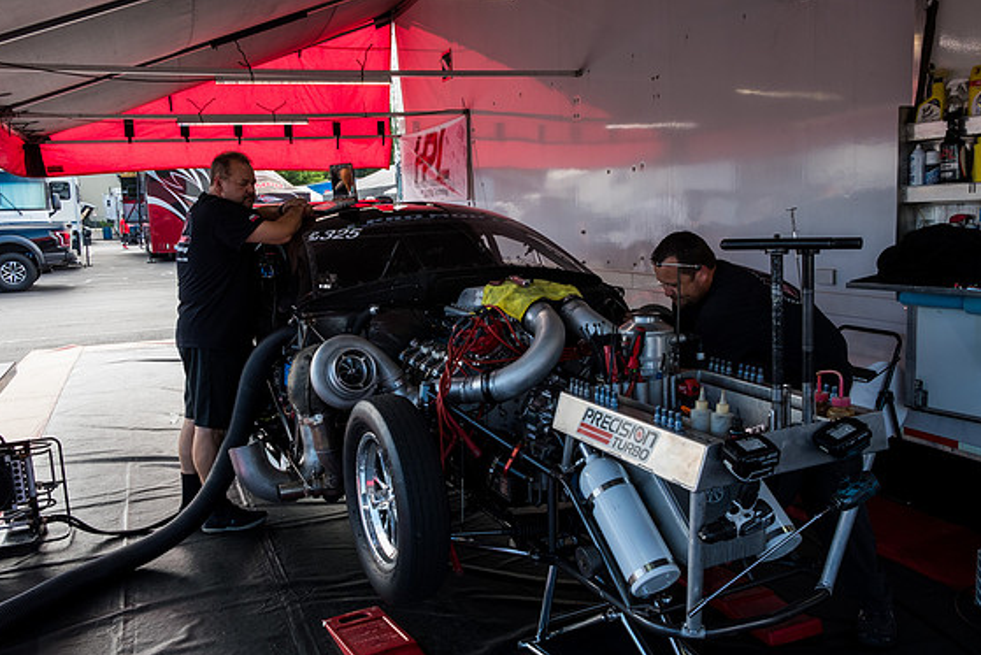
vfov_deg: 46.4
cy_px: 336
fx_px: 763
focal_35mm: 28
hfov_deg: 65.5
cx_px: 497
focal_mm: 18
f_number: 9
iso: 400
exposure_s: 1/80
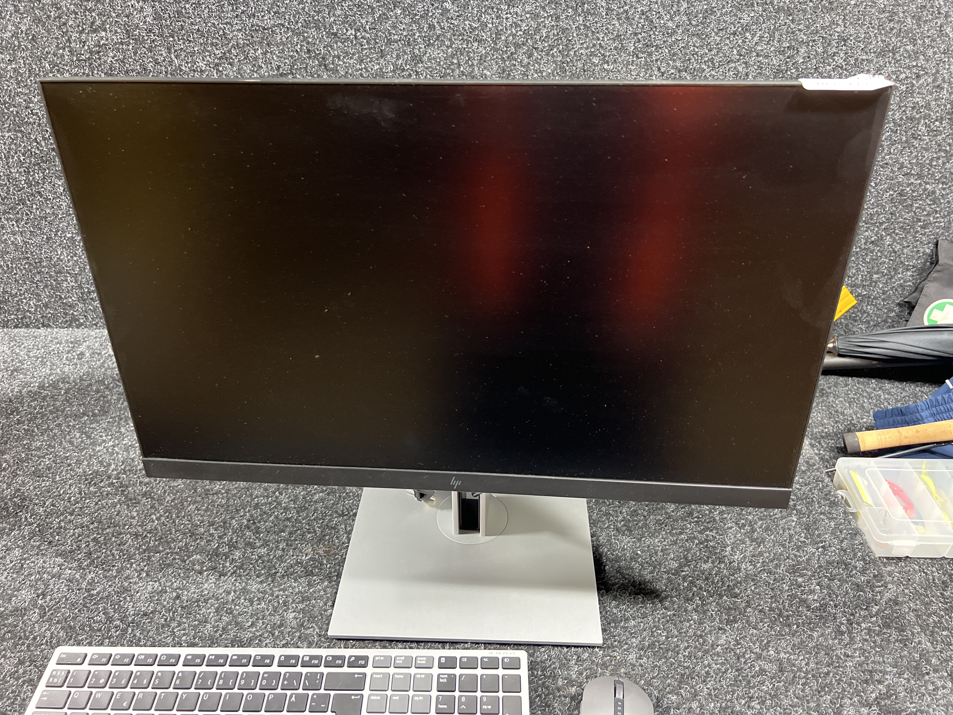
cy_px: 358
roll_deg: +0.8
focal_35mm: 26
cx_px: 476
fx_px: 716
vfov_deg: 53.1
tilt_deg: -34.0
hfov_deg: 67.3
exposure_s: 1/50
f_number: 1.5
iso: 500
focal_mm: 5.7
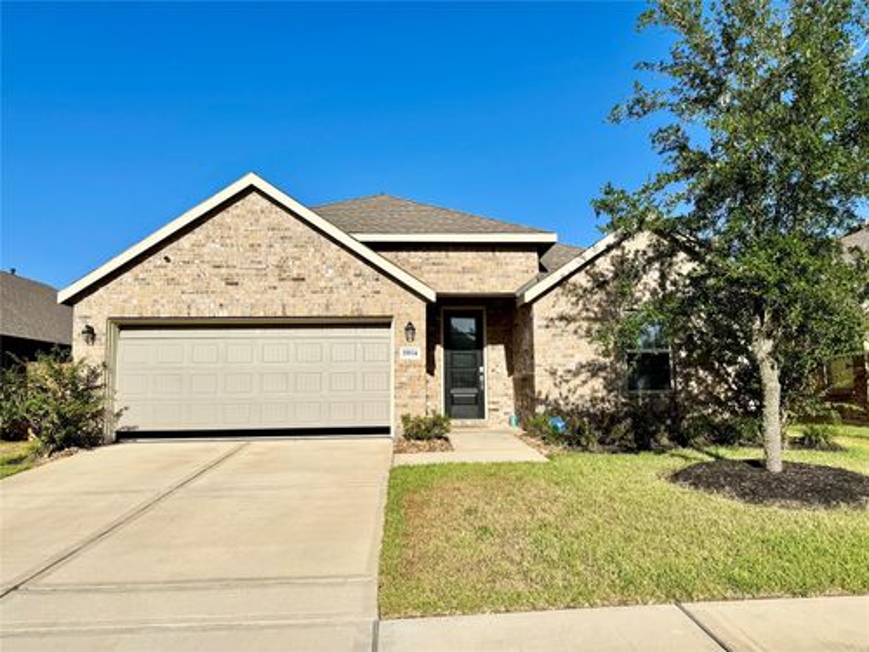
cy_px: 326
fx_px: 602
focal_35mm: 24
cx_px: 434
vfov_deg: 56.8
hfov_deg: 71.6
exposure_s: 1/7937
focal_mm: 6.76
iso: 80
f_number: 1.78
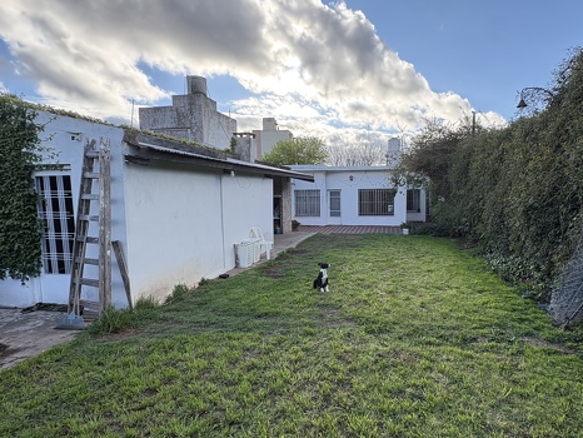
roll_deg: +1.4
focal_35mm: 20
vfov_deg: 66.0
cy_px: 223
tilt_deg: -5.4
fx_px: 337
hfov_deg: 81.2
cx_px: 334
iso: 64
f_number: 2.2
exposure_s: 1/734
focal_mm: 2.22
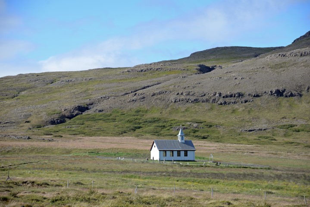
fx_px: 904
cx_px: 155
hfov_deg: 19.4
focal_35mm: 105
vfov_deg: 13.1
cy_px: 104
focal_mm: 105
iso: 100
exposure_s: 1/400
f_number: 5
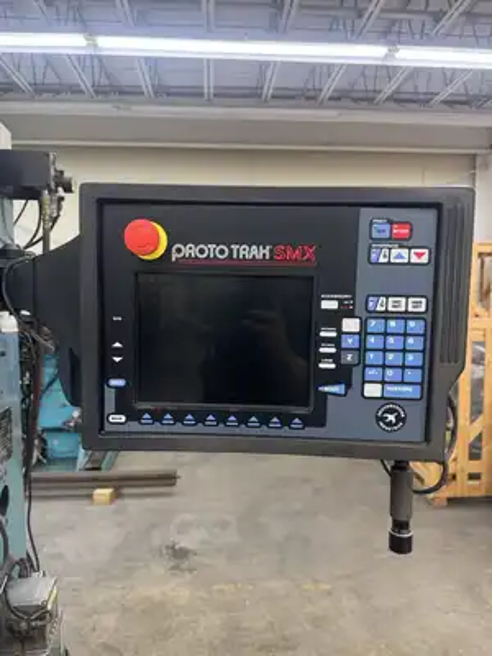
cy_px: 328
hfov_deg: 56.8
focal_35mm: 24
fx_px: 455
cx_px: 246
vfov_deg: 71.6
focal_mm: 6.8
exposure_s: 1/120
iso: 200
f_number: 1.8
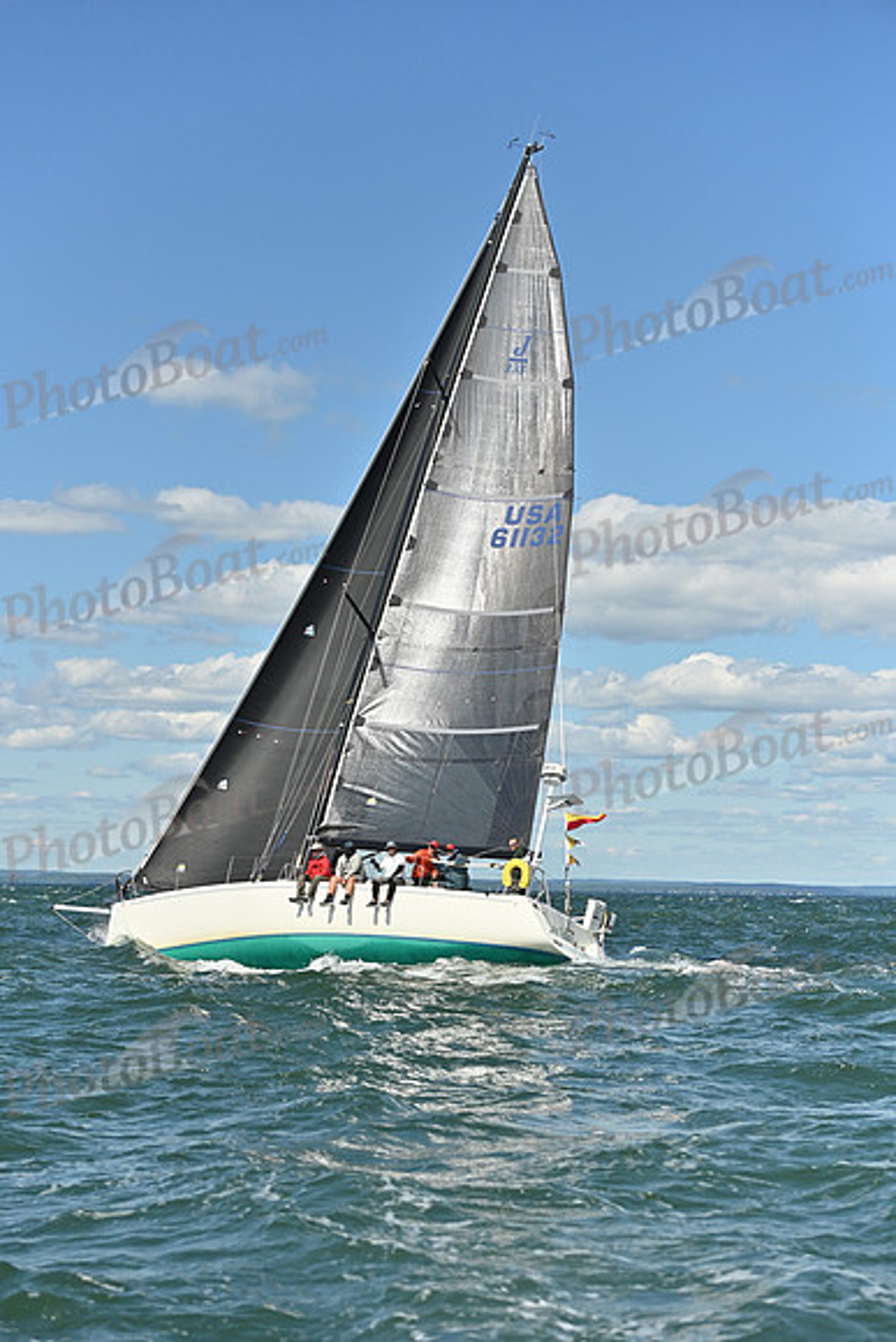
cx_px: 448
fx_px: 2612
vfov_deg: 28.8
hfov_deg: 19.5
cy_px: 671
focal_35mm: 70
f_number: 4.5
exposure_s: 1/5000
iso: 320
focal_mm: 70
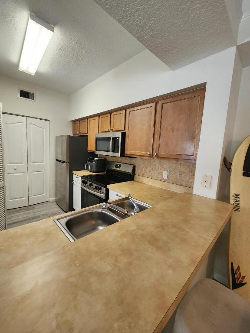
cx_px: 125
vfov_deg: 106.2
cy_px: 166
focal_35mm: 13
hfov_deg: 89.9
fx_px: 125
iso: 320
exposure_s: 1/60
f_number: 2.2
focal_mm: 2.2
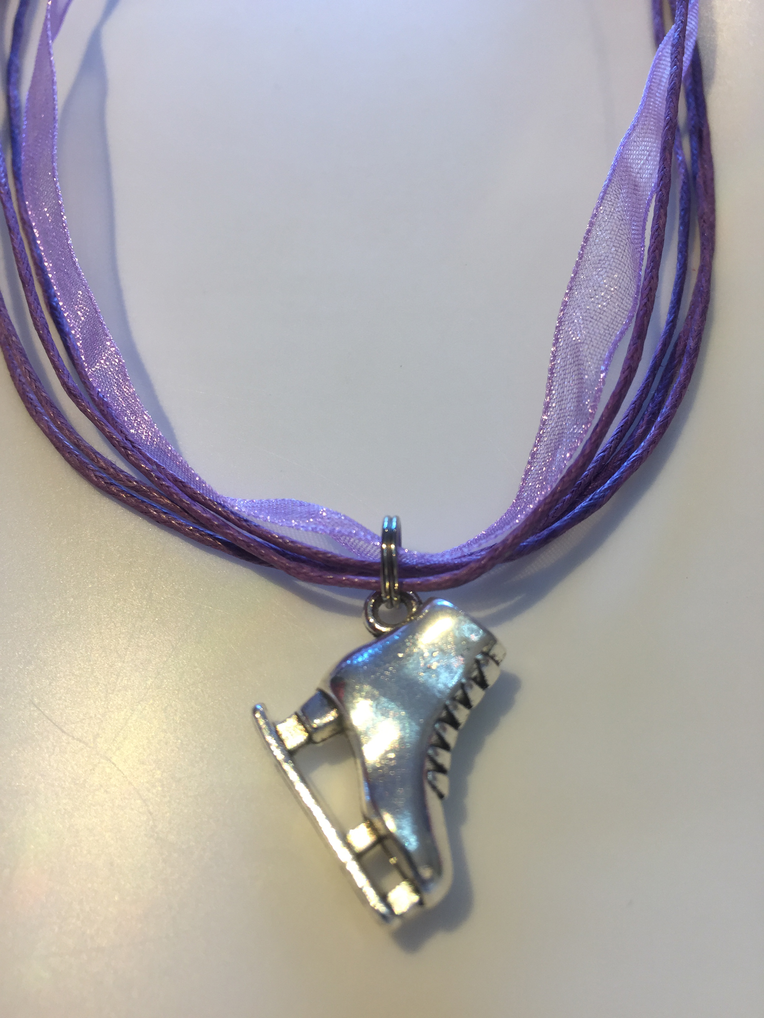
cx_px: 382
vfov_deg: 61.7
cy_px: 509
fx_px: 853
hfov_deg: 48.2
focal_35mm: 29
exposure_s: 1/50
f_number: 2.2
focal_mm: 4.15
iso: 40
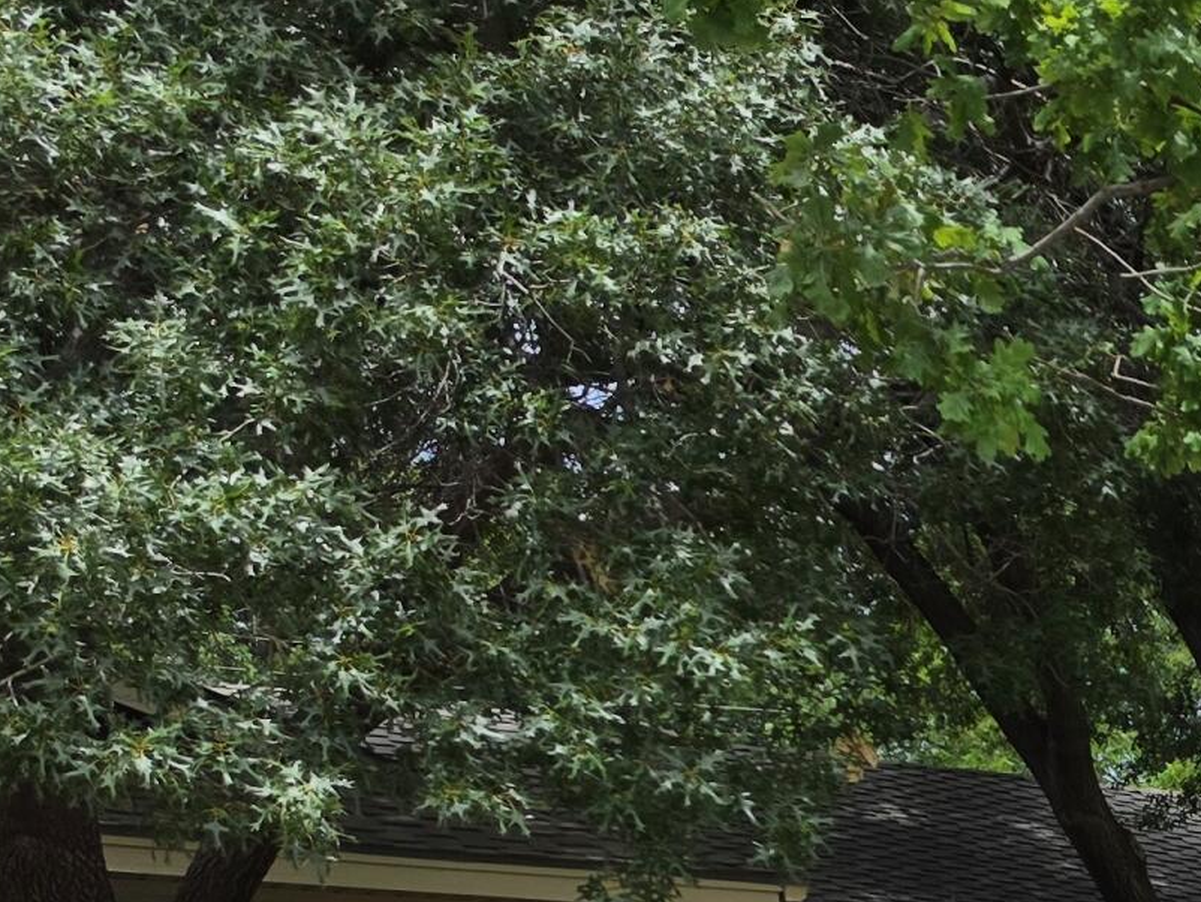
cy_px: 1560
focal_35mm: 86
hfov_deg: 18.3
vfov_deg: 15.2
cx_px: 2113
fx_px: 2985
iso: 64
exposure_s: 1/4648
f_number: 1.4
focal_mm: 6.5
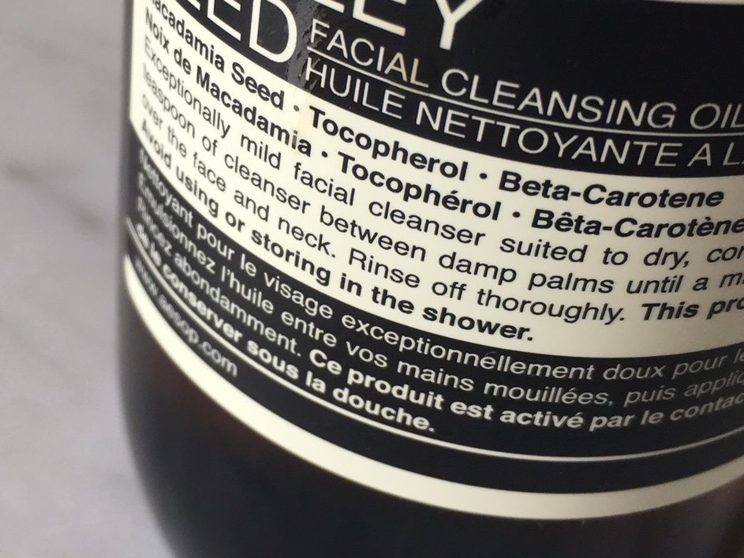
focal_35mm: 62
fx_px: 1332
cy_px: 190
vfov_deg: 23.5
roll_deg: -4.6
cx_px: 234
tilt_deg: -39.9
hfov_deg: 30.9
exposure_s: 1/100
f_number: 2.2
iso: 40
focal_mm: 4.15
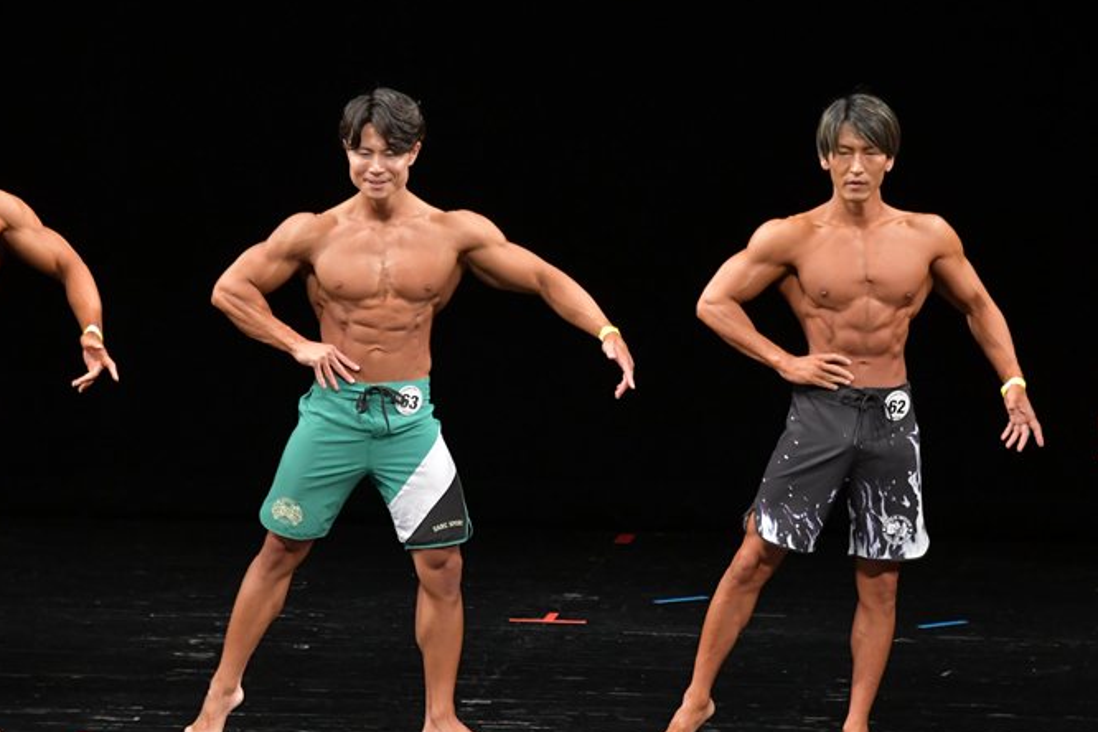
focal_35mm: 314
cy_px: 401
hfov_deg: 6.6
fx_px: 9576
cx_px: 462
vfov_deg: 4.4
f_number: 5.6
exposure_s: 1/400
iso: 3200
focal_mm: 180
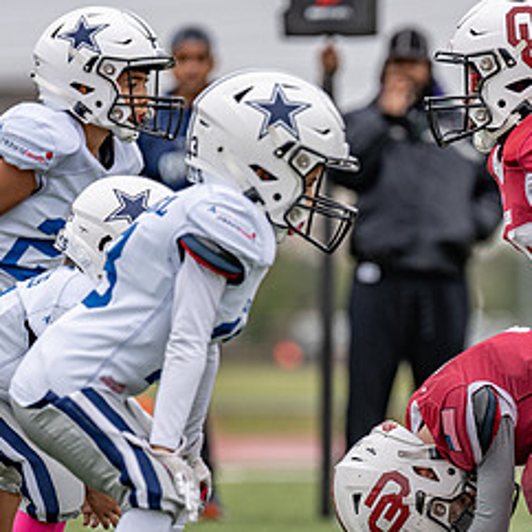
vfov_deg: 3.4
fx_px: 8937
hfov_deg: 3.4
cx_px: 420
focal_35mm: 514
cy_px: 328
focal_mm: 200
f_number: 2.8
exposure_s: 1/1250
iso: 200
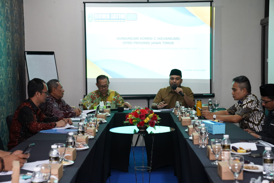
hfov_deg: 28.8
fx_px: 533
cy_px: 92
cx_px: 137
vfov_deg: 19.5
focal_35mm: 70
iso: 5000
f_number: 5.6
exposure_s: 1/125
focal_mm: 70
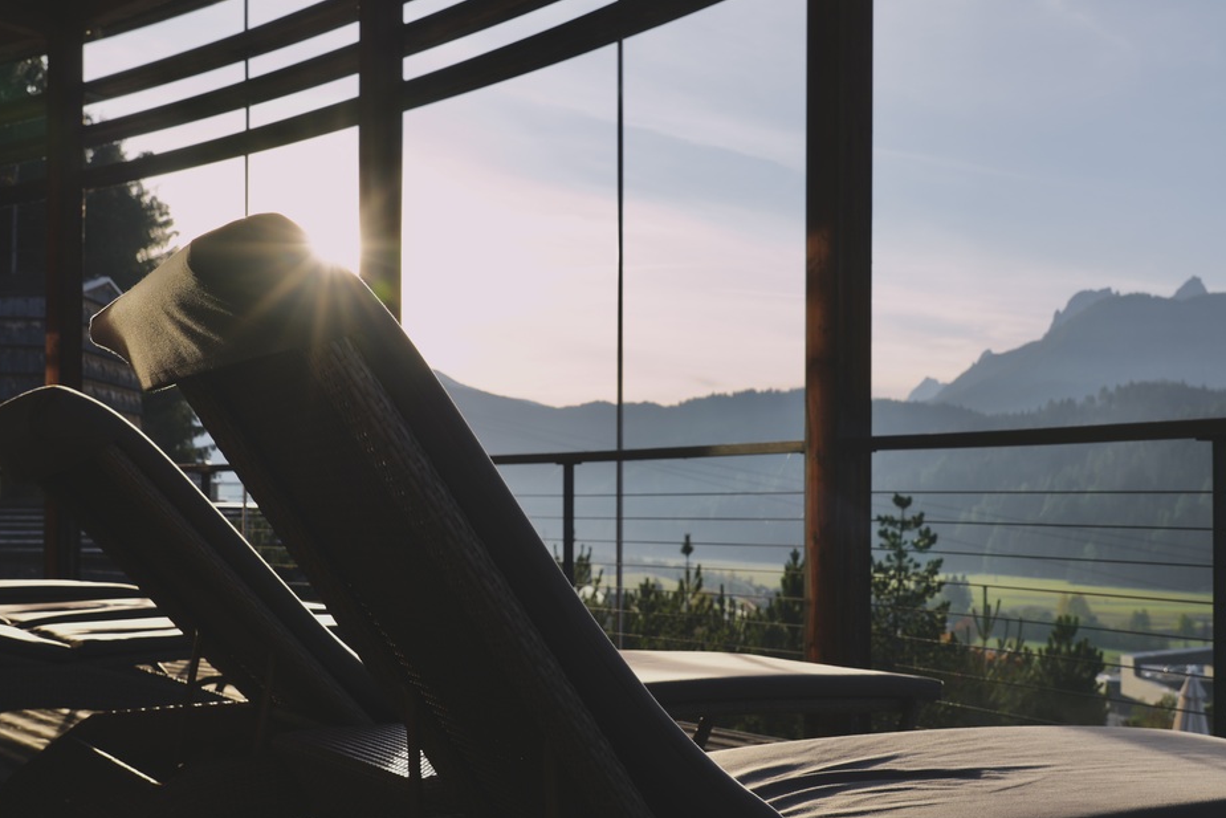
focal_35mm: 40
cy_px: 397
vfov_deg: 33.4
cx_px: 622
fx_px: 1362
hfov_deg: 48.5
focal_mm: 37
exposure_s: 1/160
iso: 100
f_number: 10
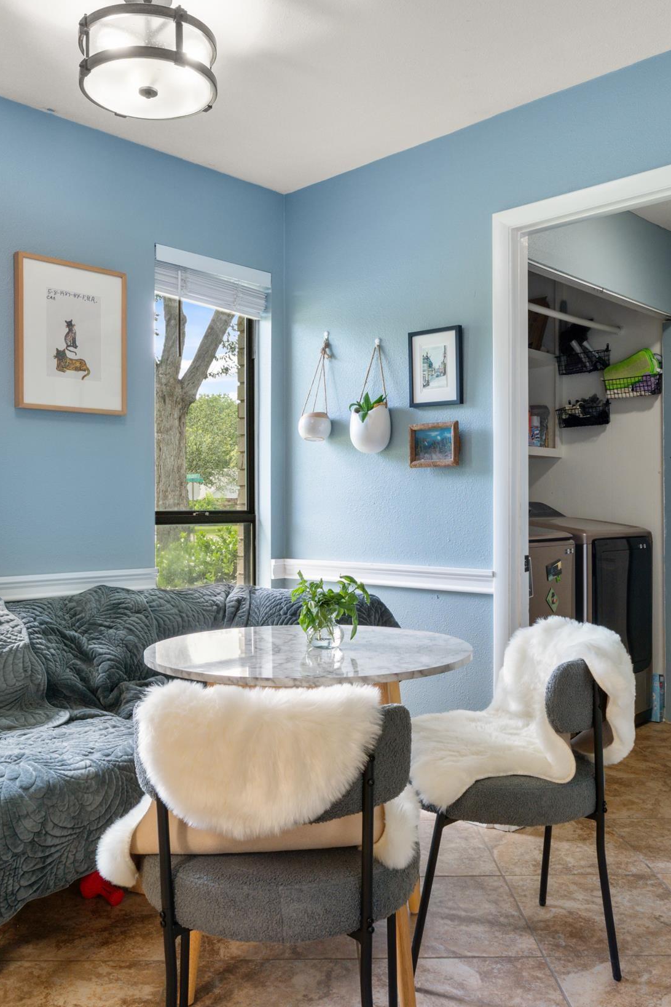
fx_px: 845
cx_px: 313
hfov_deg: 43.3
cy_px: 506
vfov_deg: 61.6
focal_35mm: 30
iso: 400
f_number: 8
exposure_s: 1/160
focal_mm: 13.2
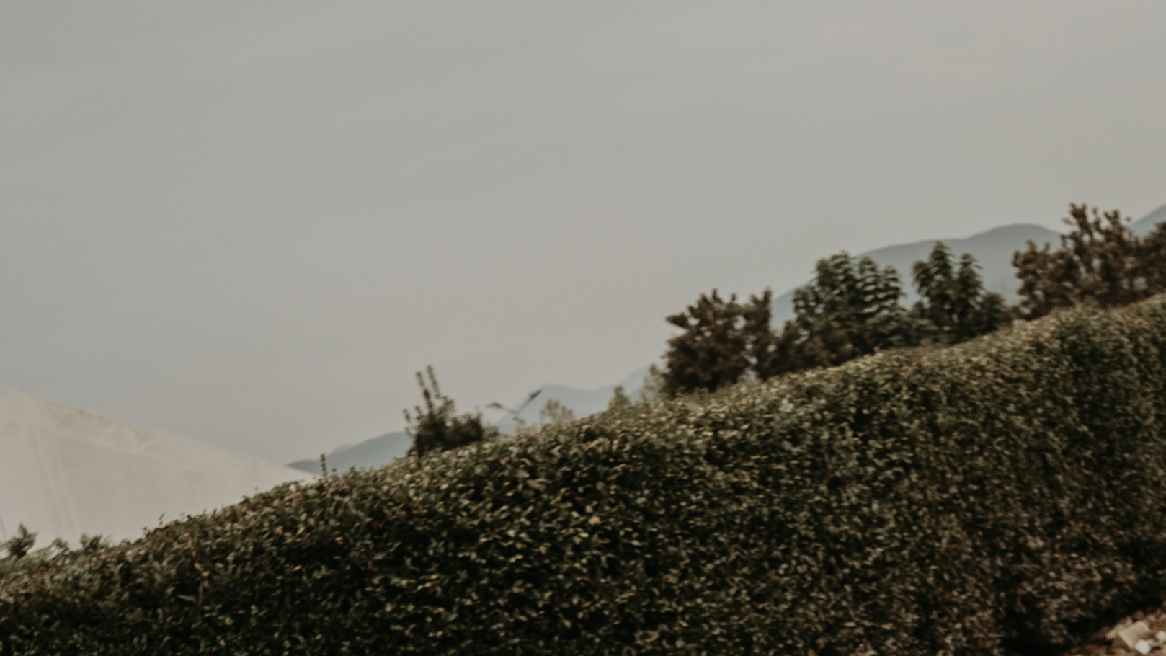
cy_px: 1381
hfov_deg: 24.3
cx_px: 816
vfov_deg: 12.1
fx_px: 2690
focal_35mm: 87
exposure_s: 1/125
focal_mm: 35
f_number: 4.5
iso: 320
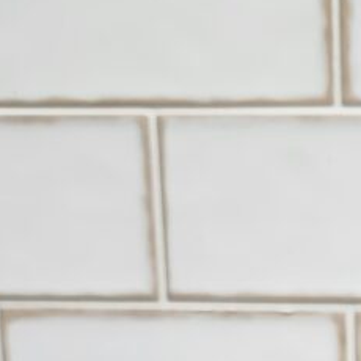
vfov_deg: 14.5
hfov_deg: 15.4
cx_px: 501
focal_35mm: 106
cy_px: 647
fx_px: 1251
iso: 160
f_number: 1.8
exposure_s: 1/120
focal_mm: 5.54
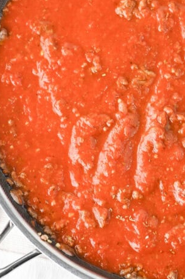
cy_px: 95
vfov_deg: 18.2
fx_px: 865
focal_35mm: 112
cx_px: 180
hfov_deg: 12.1
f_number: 4
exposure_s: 1/100
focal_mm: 50
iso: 450
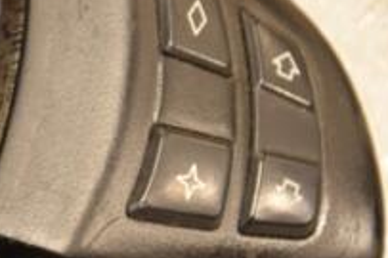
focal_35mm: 376
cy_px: 76
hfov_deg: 5.5
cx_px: -38
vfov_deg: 3.6
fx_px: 4054
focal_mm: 85
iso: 800
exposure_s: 1/125
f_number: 5.6
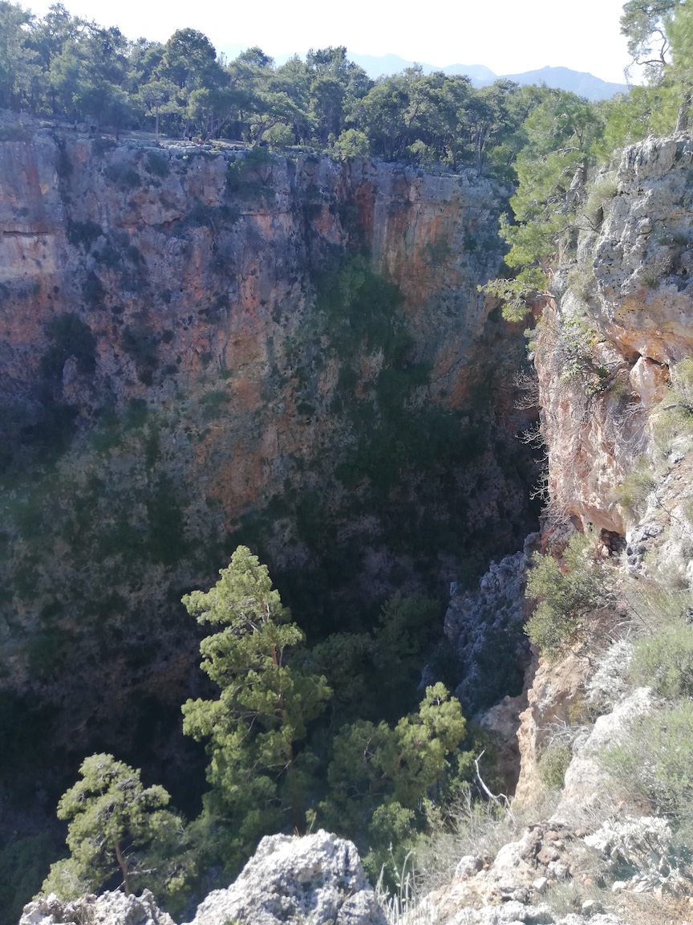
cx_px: 346
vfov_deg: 67.3
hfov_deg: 53.1
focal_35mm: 26
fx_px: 694
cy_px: 462
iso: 50
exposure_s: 1/267
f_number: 2.2
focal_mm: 3.81
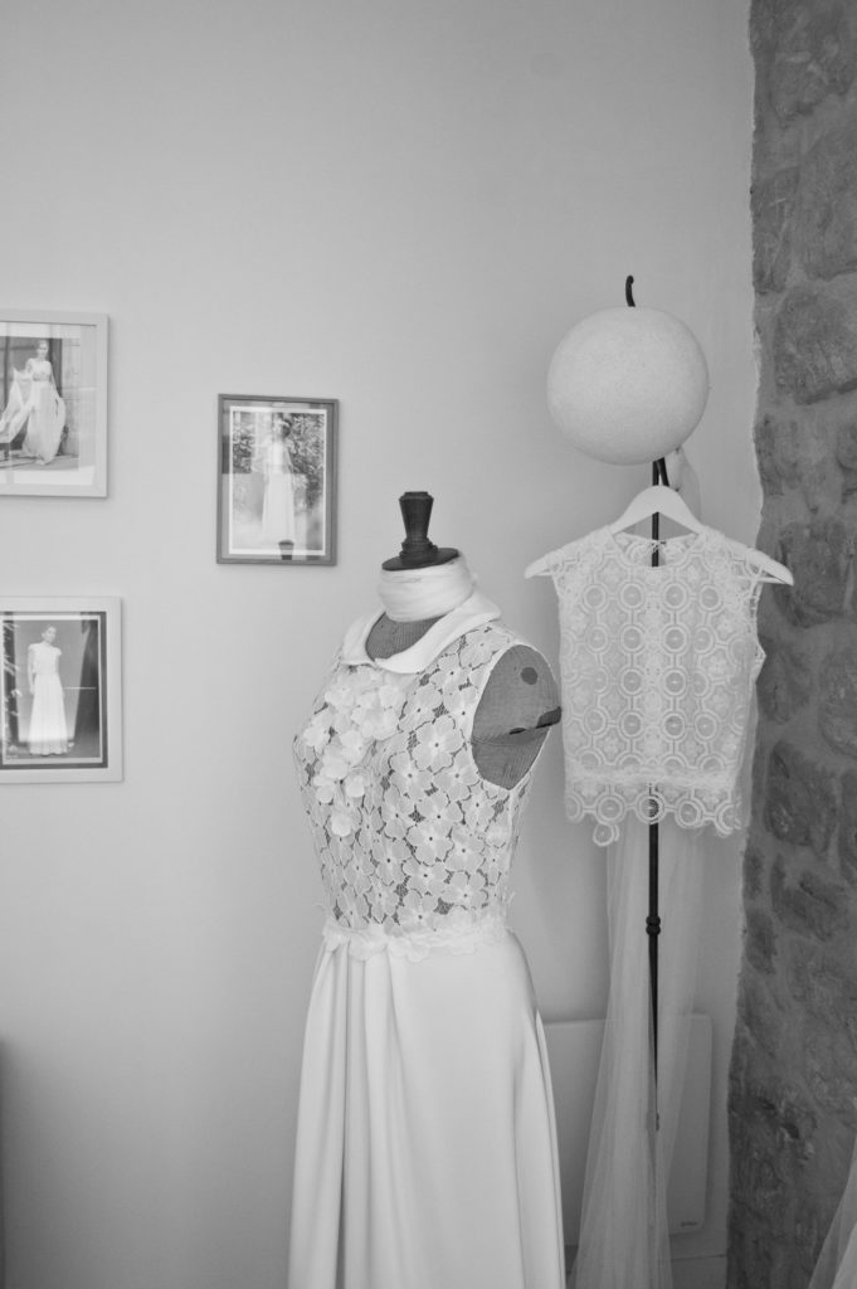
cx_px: 428
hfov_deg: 38.3
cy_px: 644
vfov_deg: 55.1
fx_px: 1234
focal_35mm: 34
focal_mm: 23
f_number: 3.8
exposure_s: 1/125
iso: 400
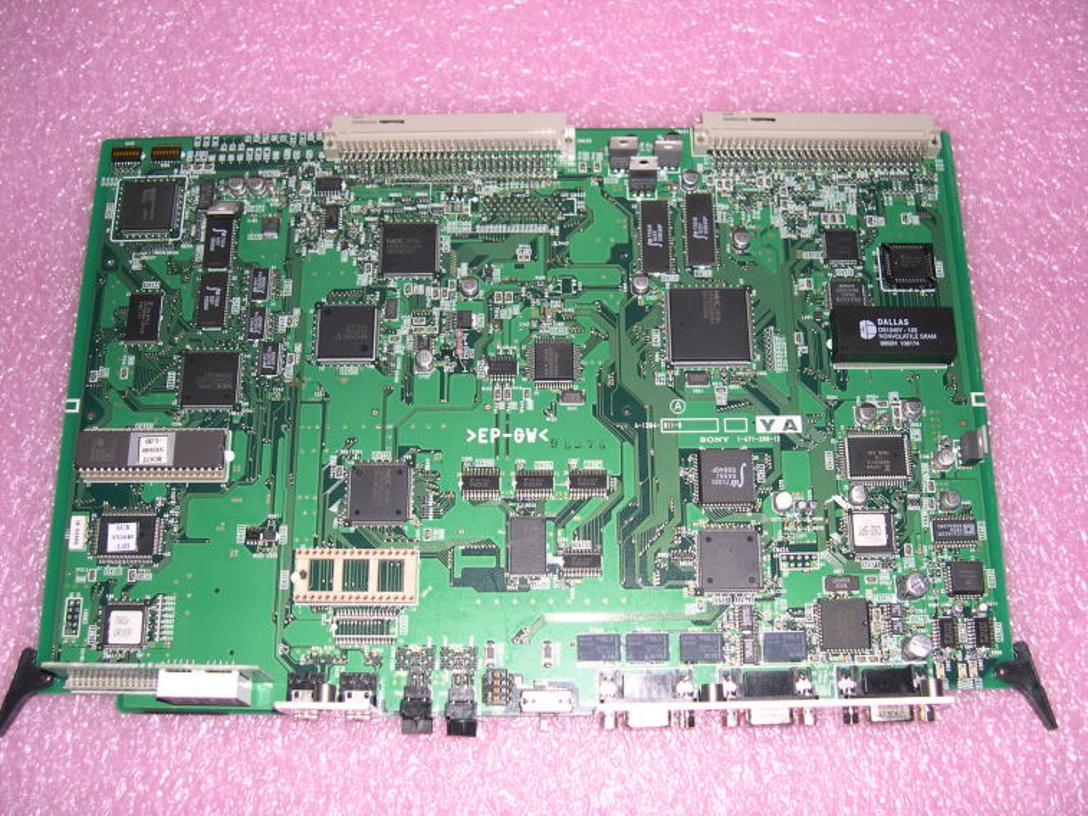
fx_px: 1195
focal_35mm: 38
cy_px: 408
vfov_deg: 37.7
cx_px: 544
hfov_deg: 49.0
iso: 100
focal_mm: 8
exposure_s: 1/60
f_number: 2.8
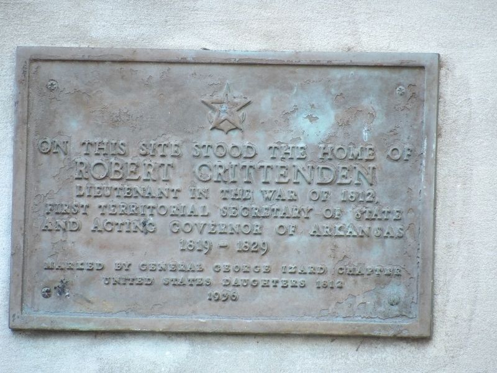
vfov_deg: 2.1
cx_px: 248
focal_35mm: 719
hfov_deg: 2.8
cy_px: 186
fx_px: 10323
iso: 375
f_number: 4.4
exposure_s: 1/50
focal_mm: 128.9
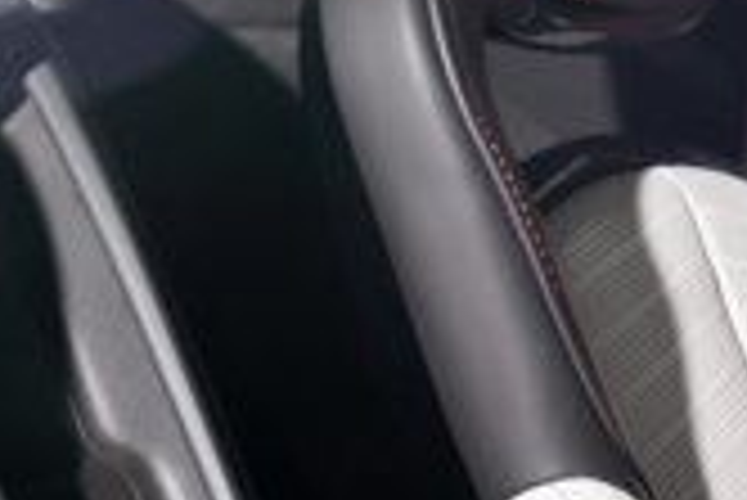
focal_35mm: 148
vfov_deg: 9.2
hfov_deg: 13.2
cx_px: -292
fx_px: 3074
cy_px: 29
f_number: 5
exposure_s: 1/100
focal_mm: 24
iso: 250
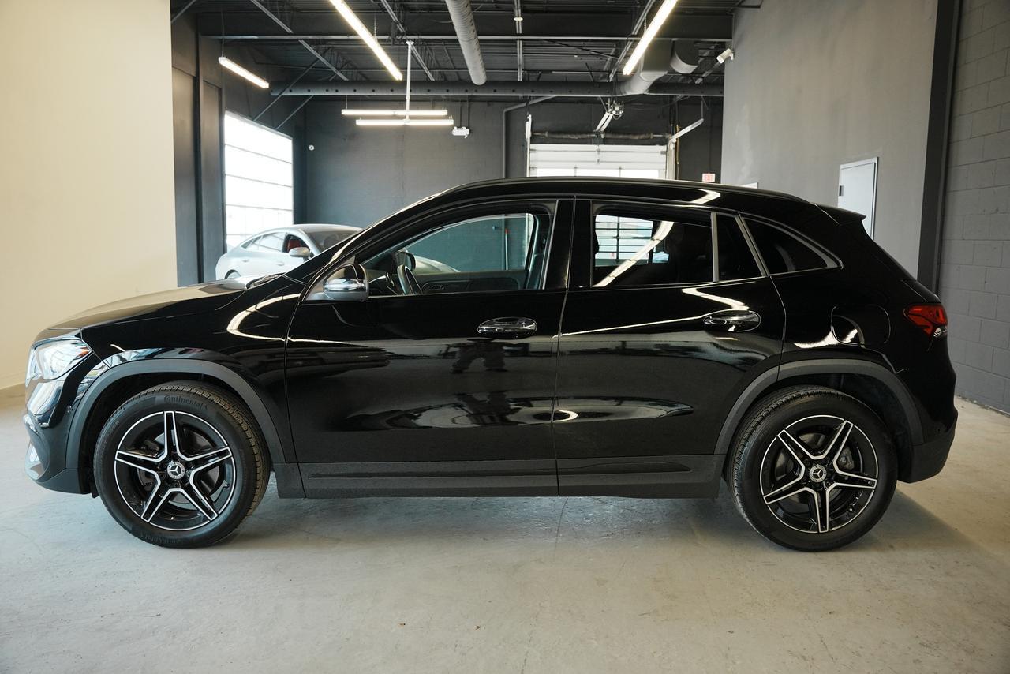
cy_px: 337
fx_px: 836
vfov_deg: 43.9
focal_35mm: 30
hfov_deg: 62.3
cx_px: 505
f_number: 4
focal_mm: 29.8
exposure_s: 1/200
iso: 1000
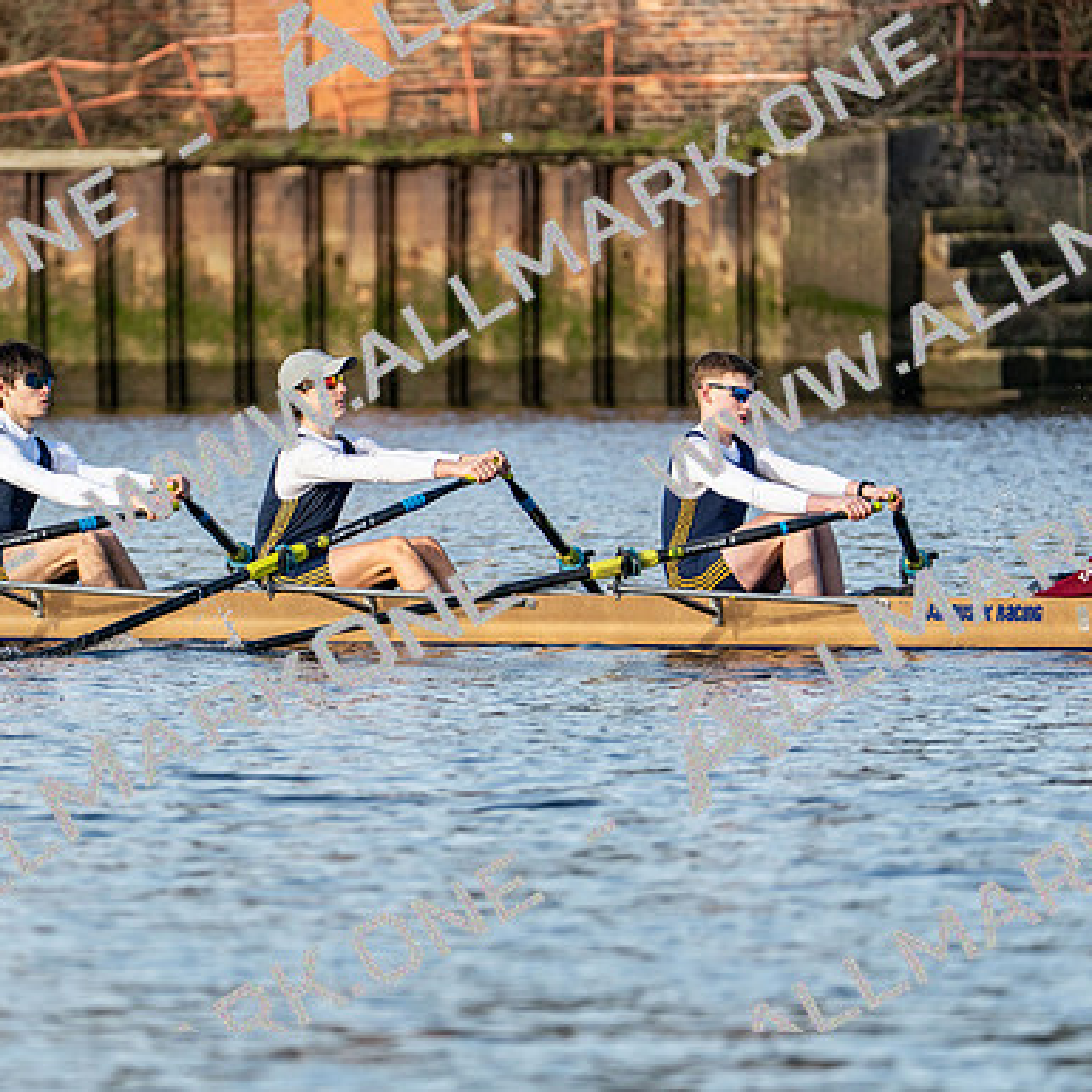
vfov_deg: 3.8
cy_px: 546
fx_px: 16418
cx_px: 434
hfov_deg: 3.8
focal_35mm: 460
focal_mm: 359
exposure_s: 1/2000
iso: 1000
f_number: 6.3
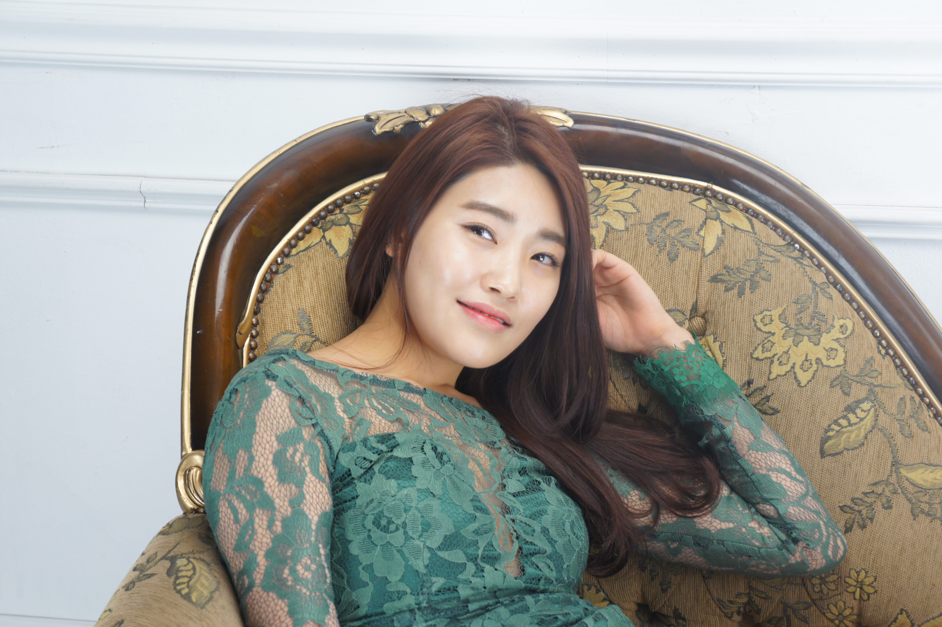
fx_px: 2157
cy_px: 314
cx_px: 471
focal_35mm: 82
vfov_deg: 16.5
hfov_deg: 24.6
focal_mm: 55
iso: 500
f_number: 5.6
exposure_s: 1/100
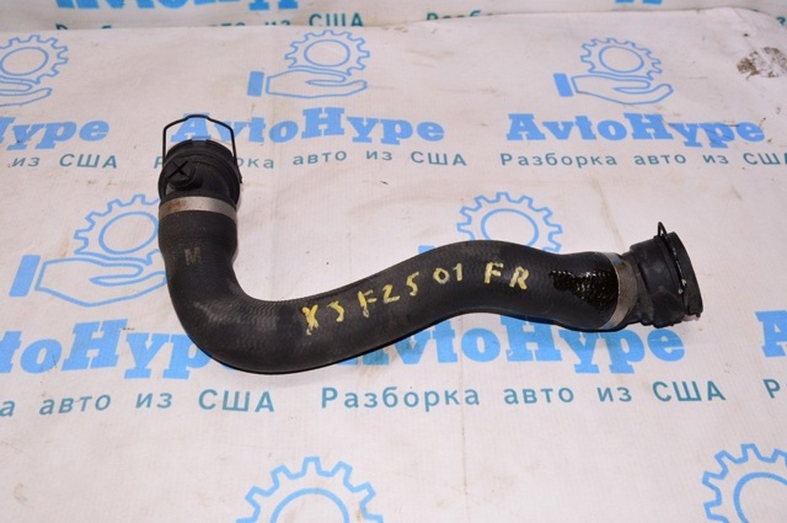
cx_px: 394
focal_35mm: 33
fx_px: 720
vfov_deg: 39.9
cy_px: 262
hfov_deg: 57.3
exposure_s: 1/200
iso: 1600
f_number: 8
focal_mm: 22
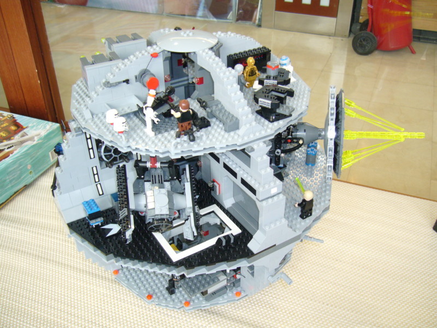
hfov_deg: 52.6
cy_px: 164
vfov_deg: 40.7
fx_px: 442
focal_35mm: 35
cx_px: 218
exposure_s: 1/13
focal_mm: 5.8
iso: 100
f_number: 2.8
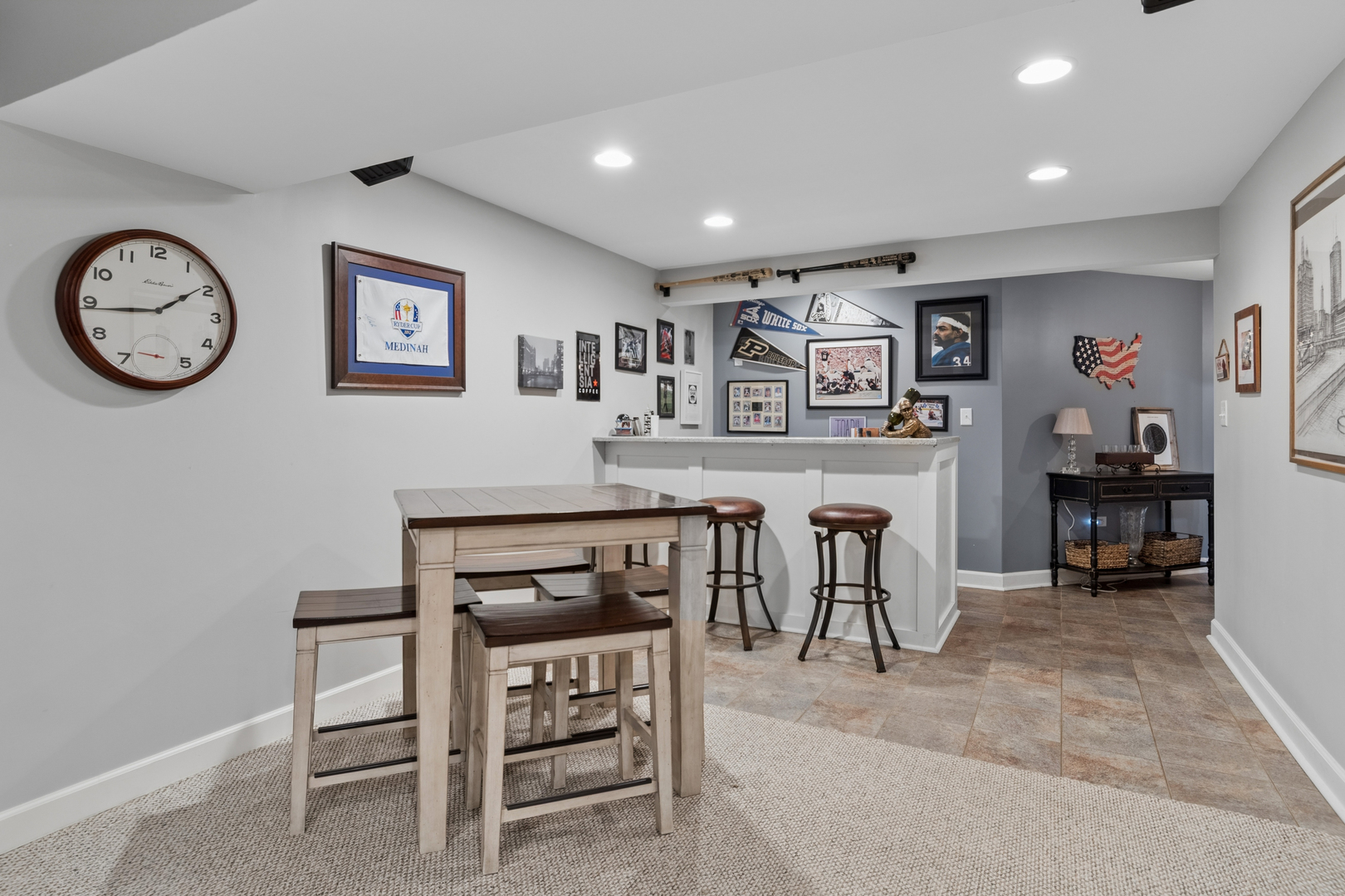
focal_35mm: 18
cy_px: 448
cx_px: 672
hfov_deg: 90.0
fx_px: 672
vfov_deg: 67.4
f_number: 8
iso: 250
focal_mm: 12
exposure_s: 1/2.5
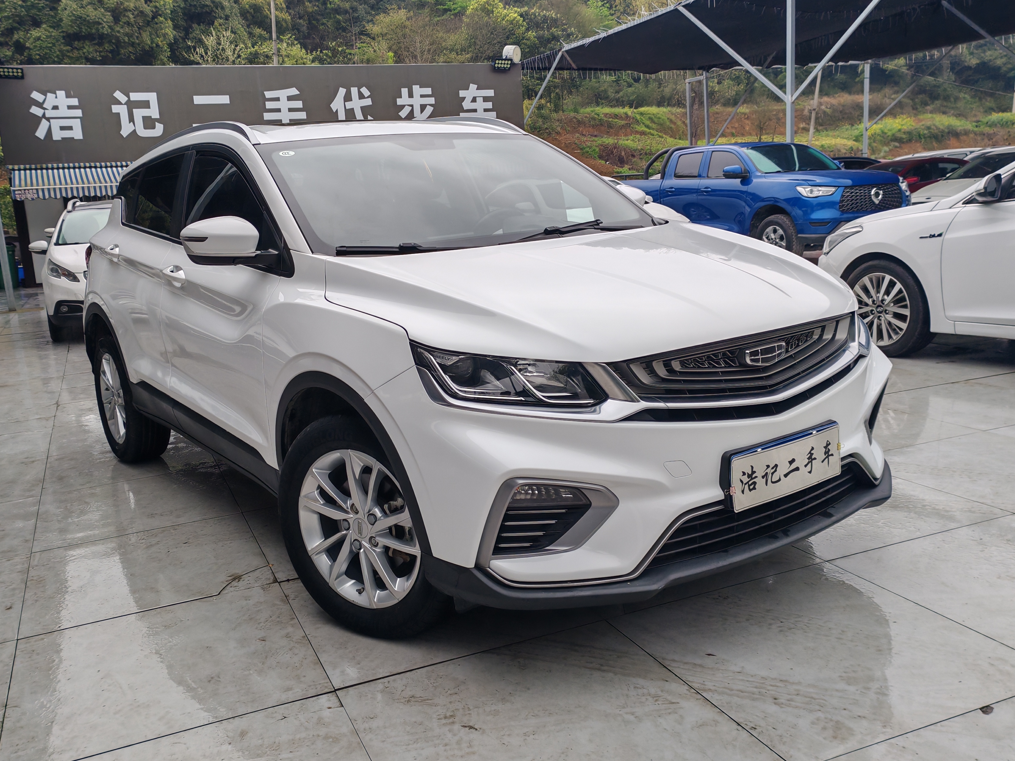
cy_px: 377
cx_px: 469
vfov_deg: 42.9
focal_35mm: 33
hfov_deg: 55.3
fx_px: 968
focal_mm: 5.52
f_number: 1.95
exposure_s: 1/480
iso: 50
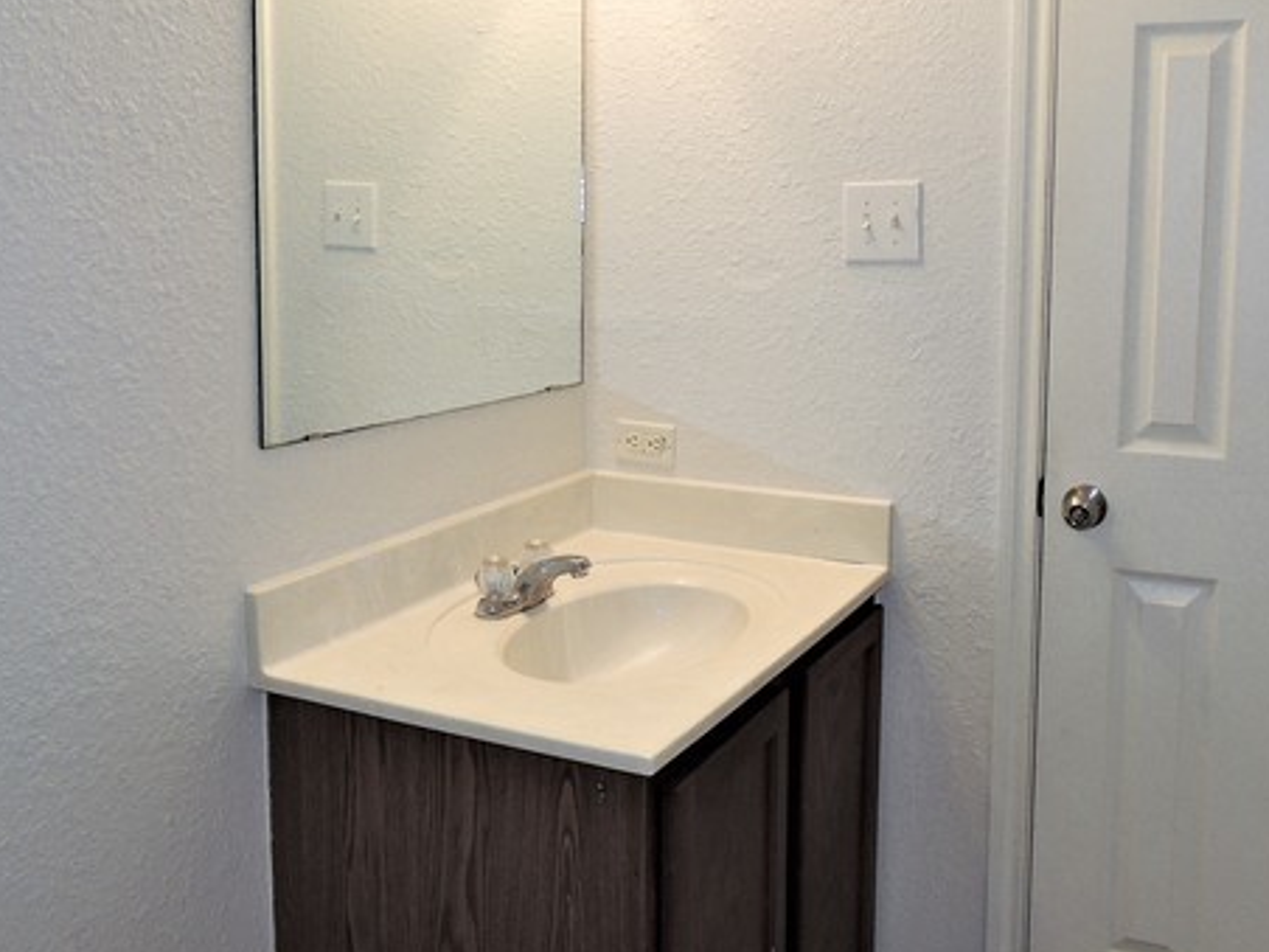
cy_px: 337
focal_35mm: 34
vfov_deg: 41.4
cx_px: 747
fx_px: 1246
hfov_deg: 53.7
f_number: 3
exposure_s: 1/40
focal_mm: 4.3
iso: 200
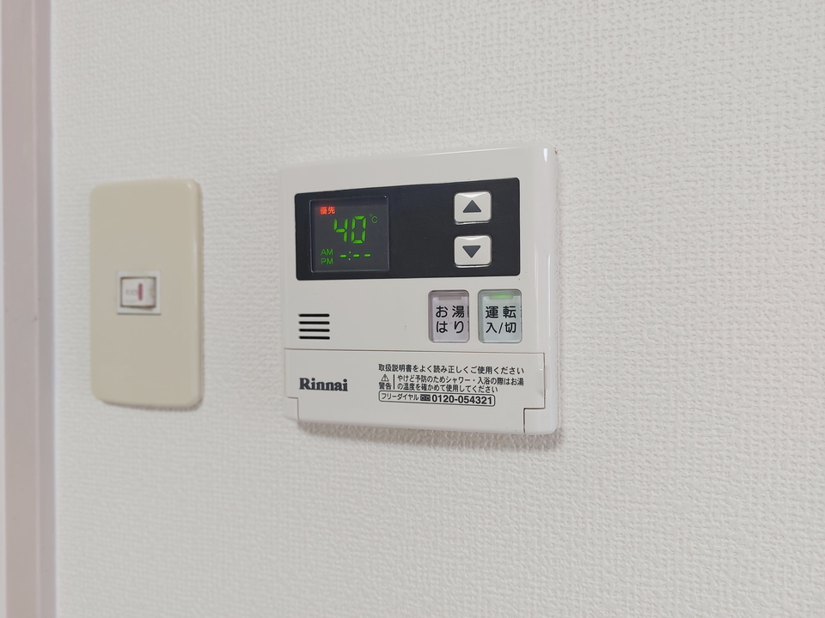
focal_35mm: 24
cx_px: 412
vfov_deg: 56.8
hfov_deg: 71.6
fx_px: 572
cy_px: 309
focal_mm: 5.23
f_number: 1.8
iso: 32
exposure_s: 1/24
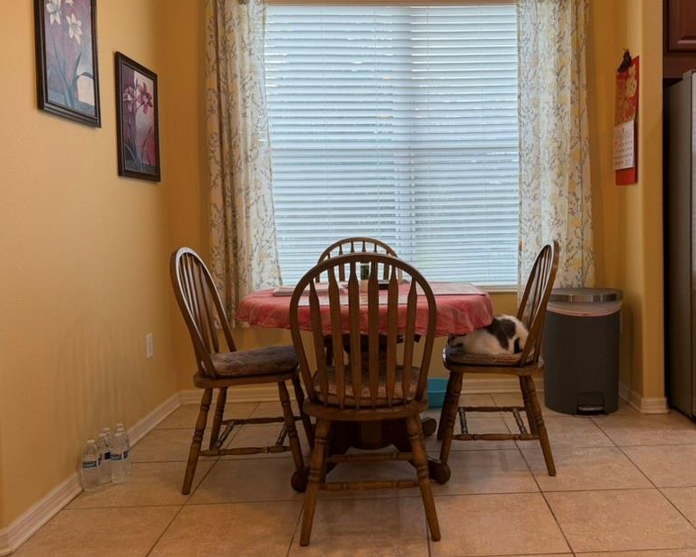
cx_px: 426
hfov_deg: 56.6
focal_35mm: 31
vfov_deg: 47.0
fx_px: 638
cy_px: 238
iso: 80
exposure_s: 1/159
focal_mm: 6.76
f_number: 1.78
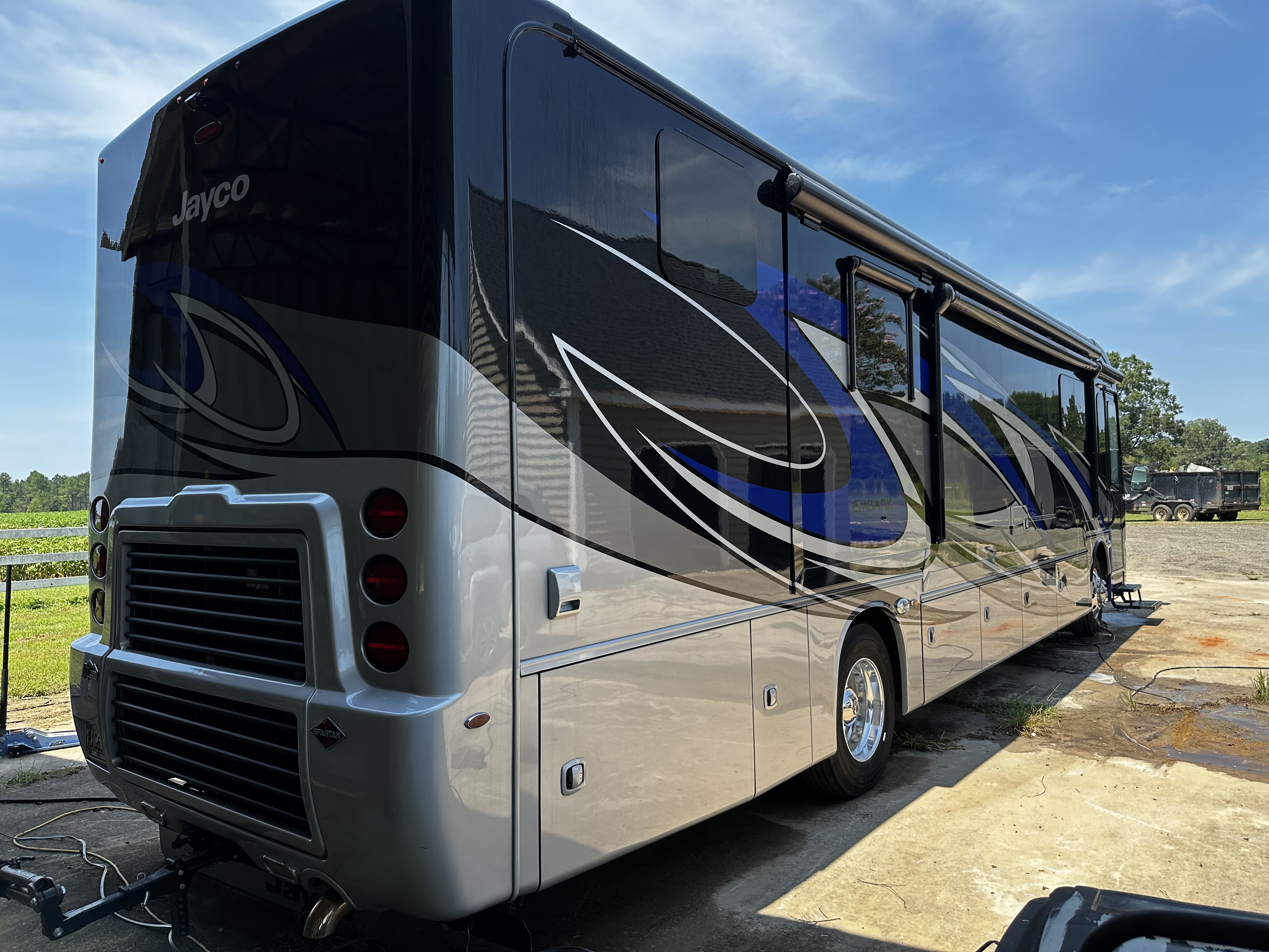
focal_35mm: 24
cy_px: 476
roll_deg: +3.0
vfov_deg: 56.8
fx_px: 880
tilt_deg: +2.5
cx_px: 634
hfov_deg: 71.6
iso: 80
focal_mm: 6.86
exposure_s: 1/1495
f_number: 1.78
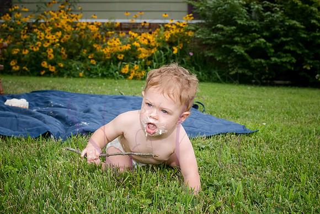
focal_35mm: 56
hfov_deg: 35.8
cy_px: 105
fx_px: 495
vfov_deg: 24.4
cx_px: 160
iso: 500
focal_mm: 50
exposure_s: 1/400
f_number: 9
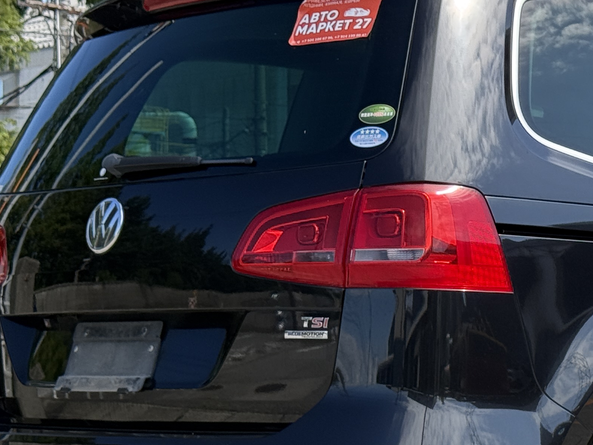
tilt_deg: +2.0
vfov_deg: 12.1
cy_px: 302
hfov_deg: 15.8
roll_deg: -0.2
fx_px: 2090
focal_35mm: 122
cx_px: 631
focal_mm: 6.76
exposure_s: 1/1931
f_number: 1.78
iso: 64
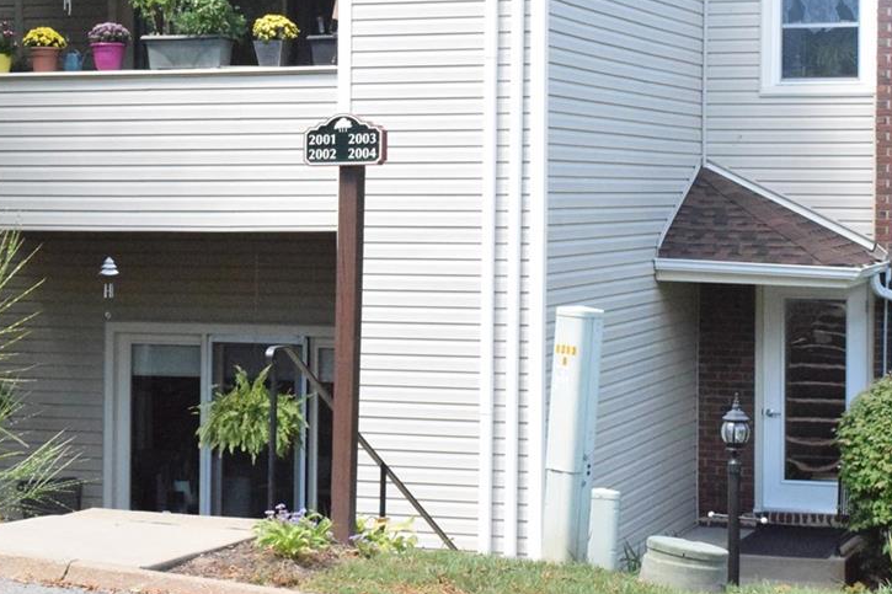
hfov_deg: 22.9
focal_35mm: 89
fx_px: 2205
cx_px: 378
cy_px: 191
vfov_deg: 15.3
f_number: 16
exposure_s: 1/1000
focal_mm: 42
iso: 12800
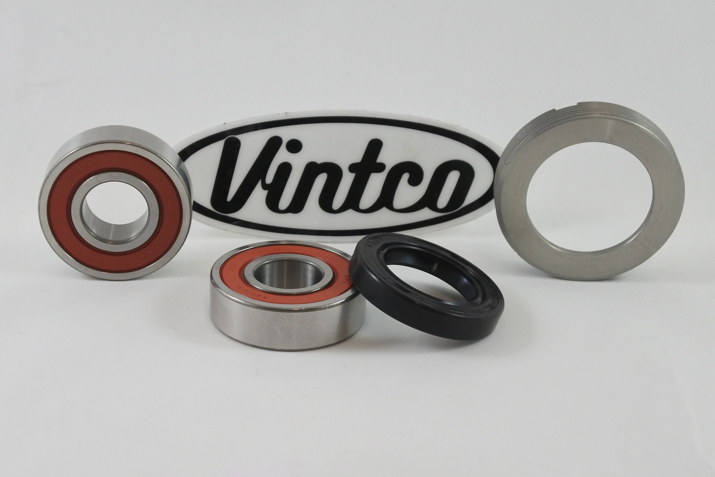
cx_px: 358
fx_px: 1033
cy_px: 238
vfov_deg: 26.0
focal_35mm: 52
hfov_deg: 38.2
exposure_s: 1/160
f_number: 4.5
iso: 400
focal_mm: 19.3
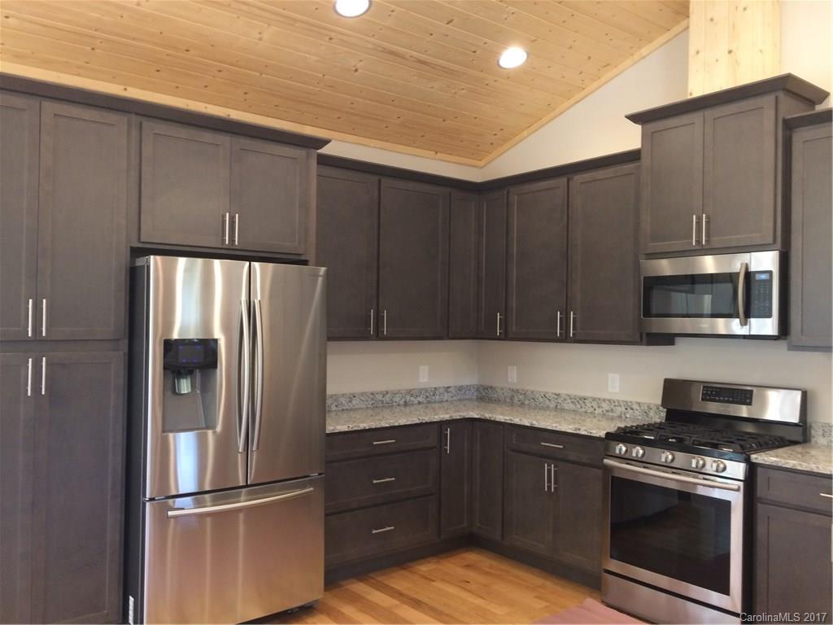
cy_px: 312
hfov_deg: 61.7
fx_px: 698
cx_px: 416
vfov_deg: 48.2
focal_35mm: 29
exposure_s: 1/30
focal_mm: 4.15
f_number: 2.2
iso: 160
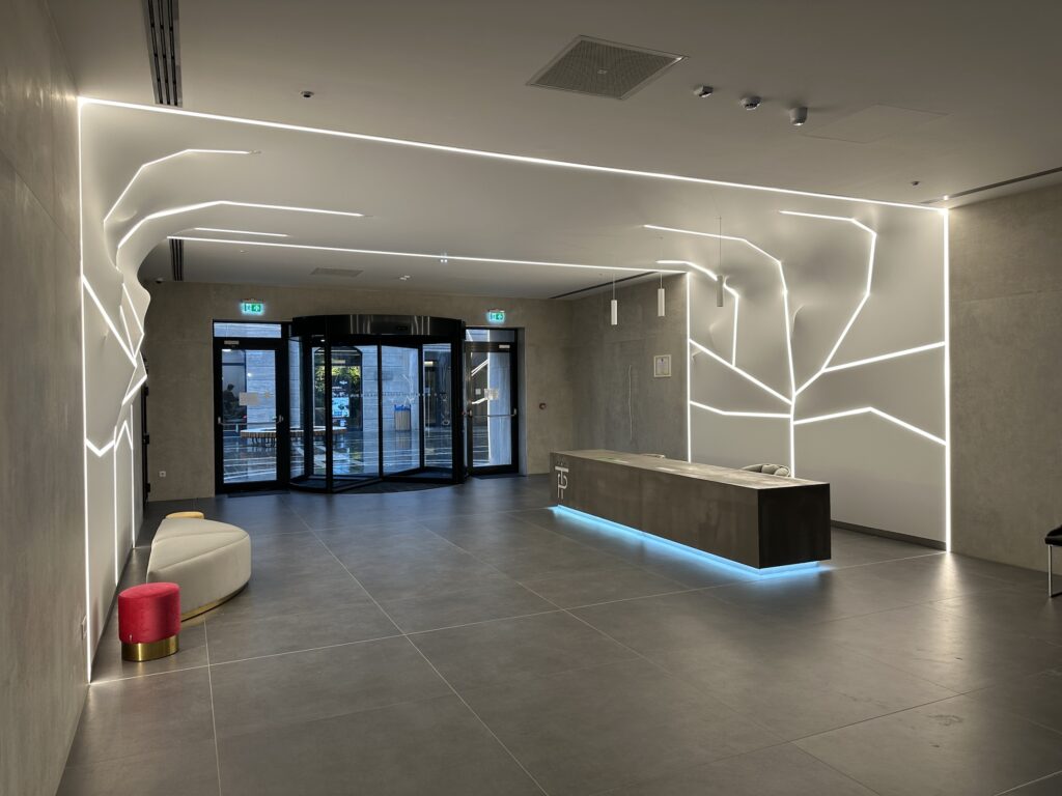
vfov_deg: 56.8
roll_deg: +0.9
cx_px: 531
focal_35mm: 24
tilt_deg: +0.5
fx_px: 736
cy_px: 398
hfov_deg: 71.6
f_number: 1.78
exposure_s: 1/100
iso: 80
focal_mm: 6.86
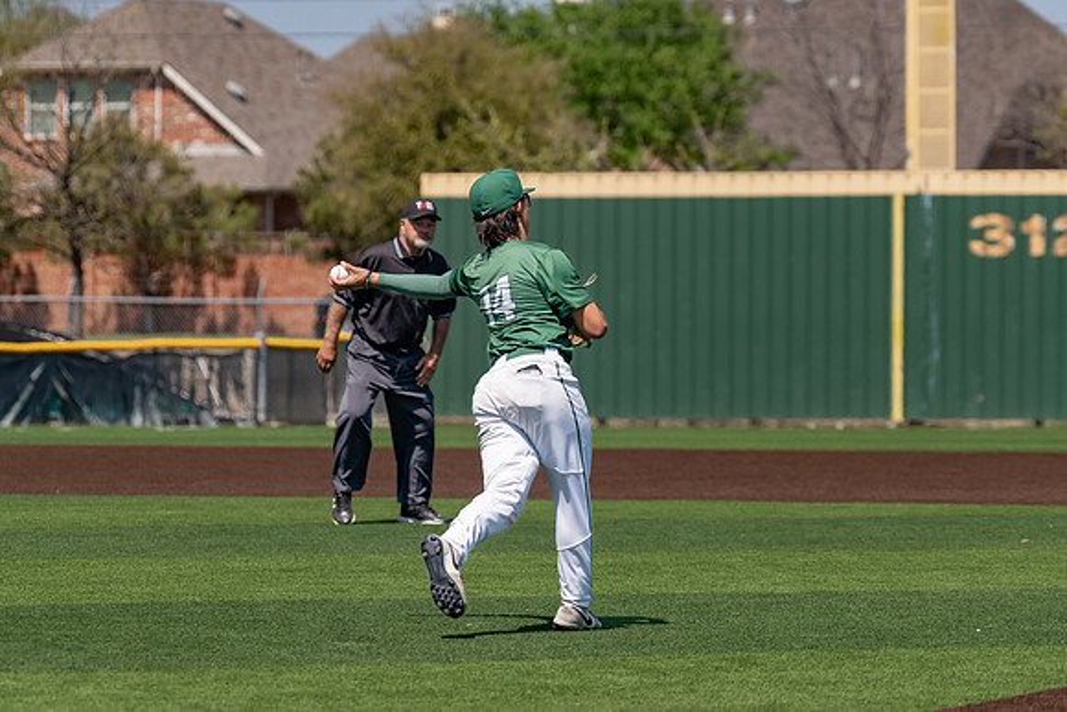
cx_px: 655
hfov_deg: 8.1
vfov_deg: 5.4
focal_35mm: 254
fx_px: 7539
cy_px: 342
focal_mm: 162
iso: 320
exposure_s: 1/3200
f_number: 4
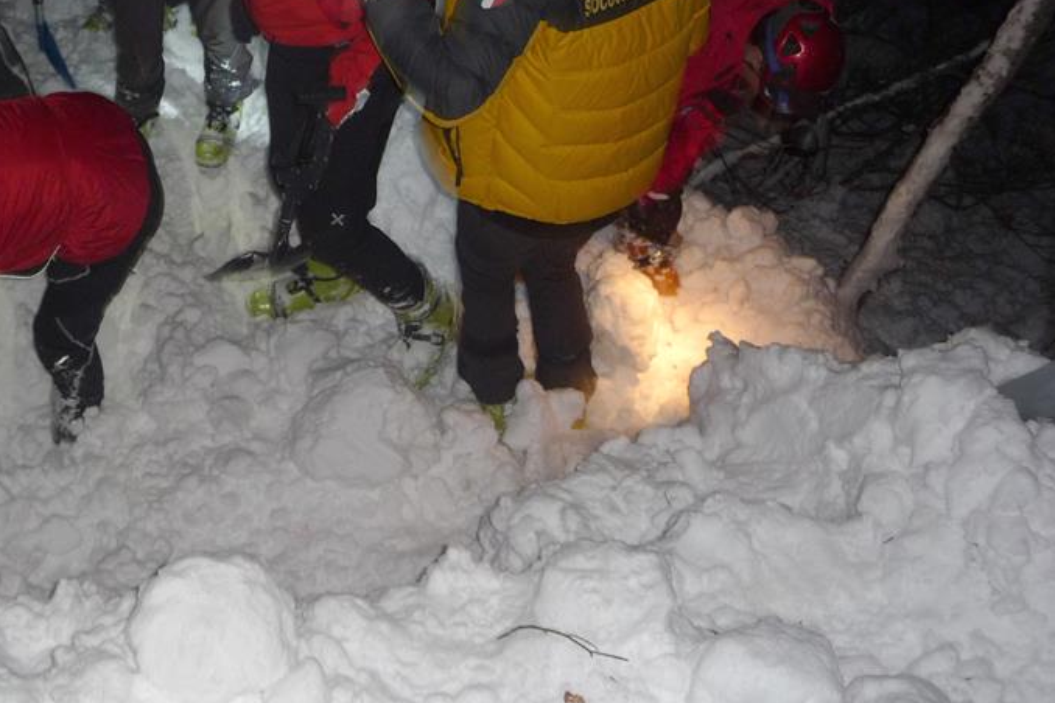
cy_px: 330
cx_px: 316
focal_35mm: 44
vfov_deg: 30.5
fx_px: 1289
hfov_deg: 43.6
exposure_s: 1/8
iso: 100
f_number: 3.3
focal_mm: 4.7
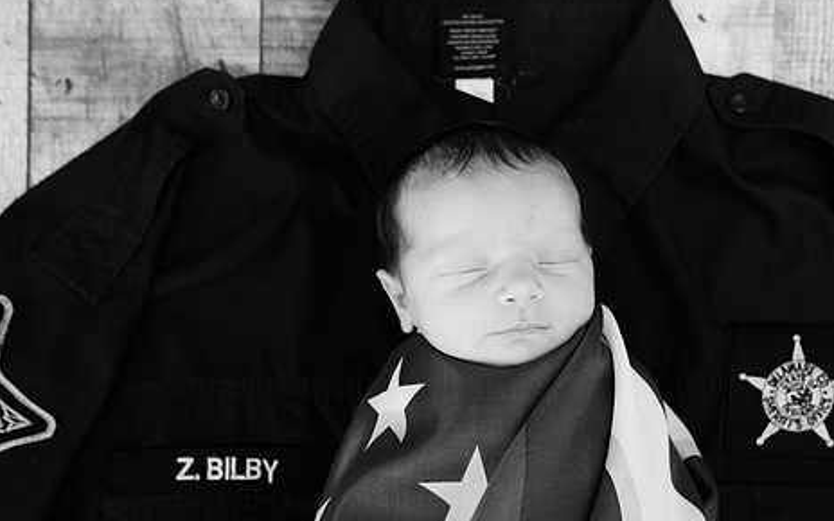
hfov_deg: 39.5
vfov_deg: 25.2
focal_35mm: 51
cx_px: 476
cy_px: 337
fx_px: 1159
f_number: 4
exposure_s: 1/250
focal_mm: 40
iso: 1250
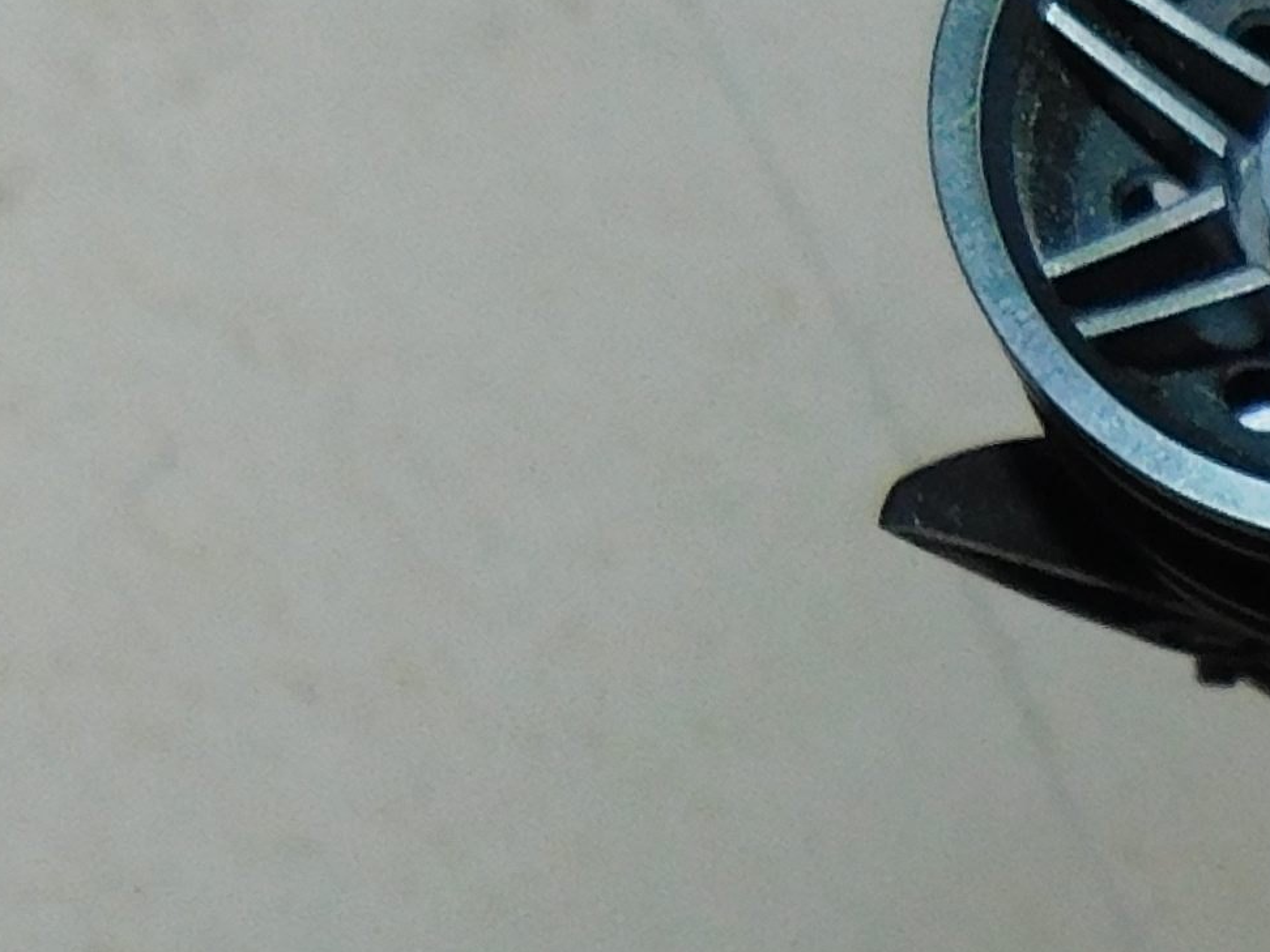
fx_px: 3999
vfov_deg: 12.2
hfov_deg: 13.5
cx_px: 2996
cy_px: 1823
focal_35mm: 109
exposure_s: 1/30
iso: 200
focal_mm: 4
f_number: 3
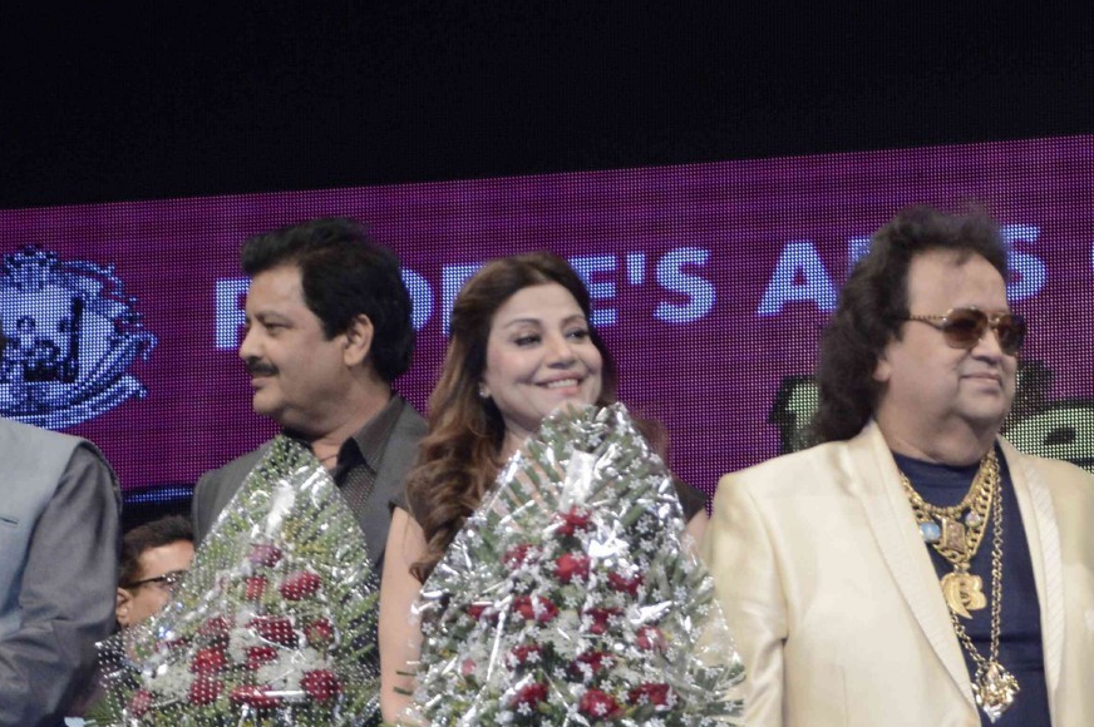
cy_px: 748
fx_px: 4950
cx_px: 959
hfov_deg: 12.5
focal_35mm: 163
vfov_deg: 8.4
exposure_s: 1/160
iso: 800
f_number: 5.6
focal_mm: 42
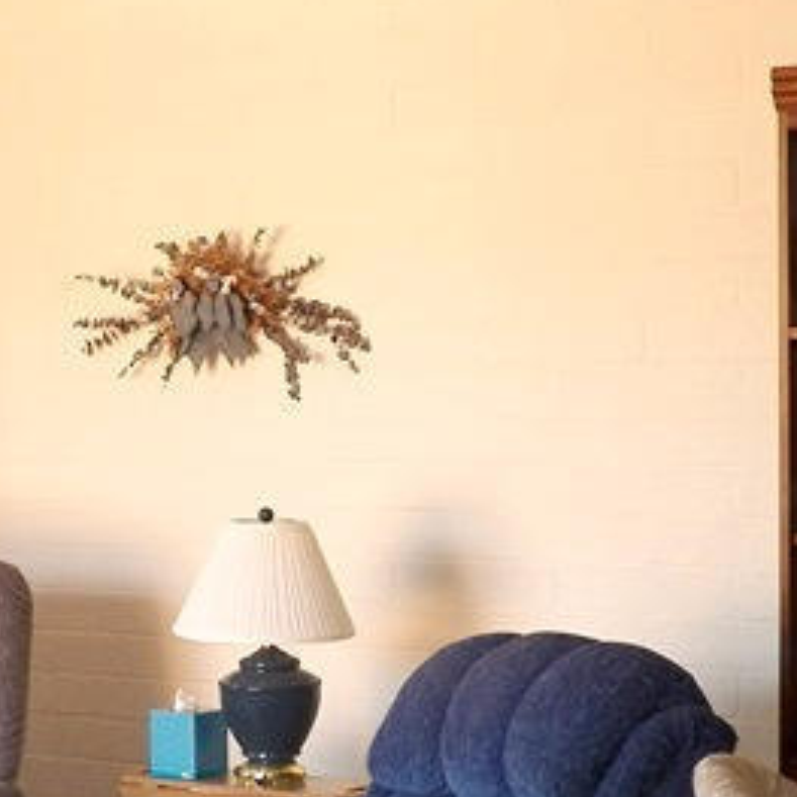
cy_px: 682
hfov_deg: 16.7
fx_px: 2709
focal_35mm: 104
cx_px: 242
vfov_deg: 16.6
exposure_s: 1/30
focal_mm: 5.5
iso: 125
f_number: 2.8
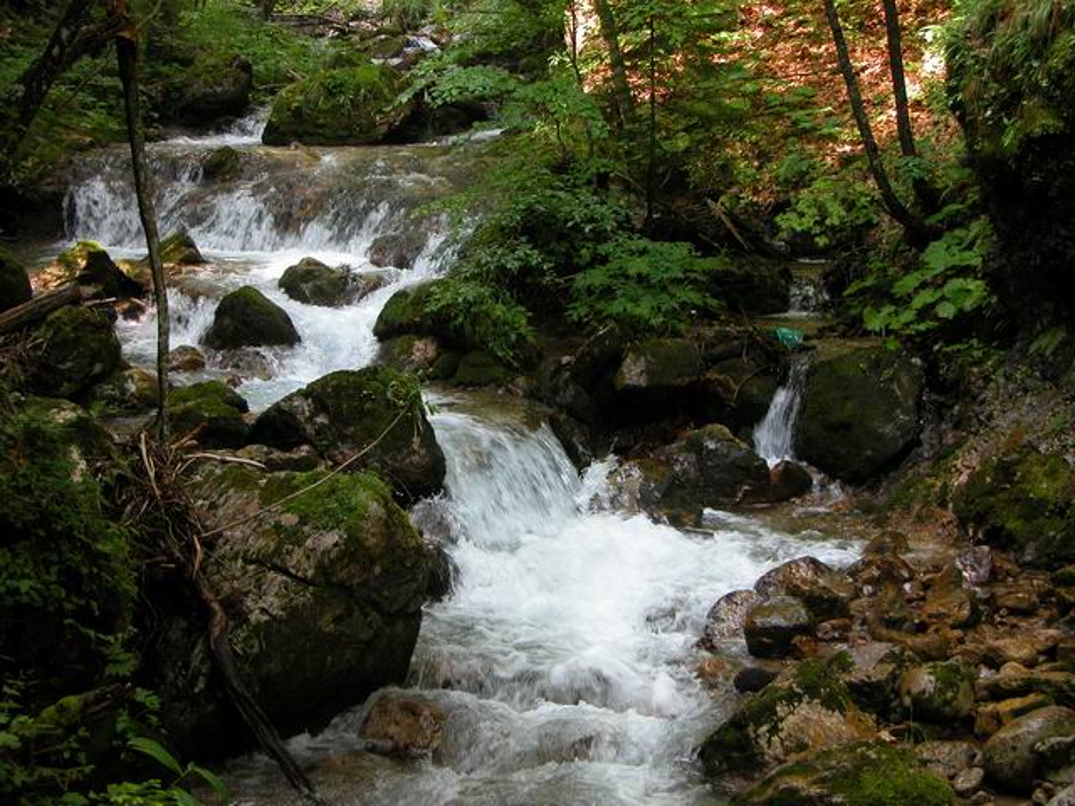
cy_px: 403
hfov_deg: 31.2
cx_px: 538
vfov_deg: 23.7
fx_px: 1925
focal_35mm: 62
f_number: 3.2
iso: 100
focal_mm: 15.7
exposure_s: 1/59.6
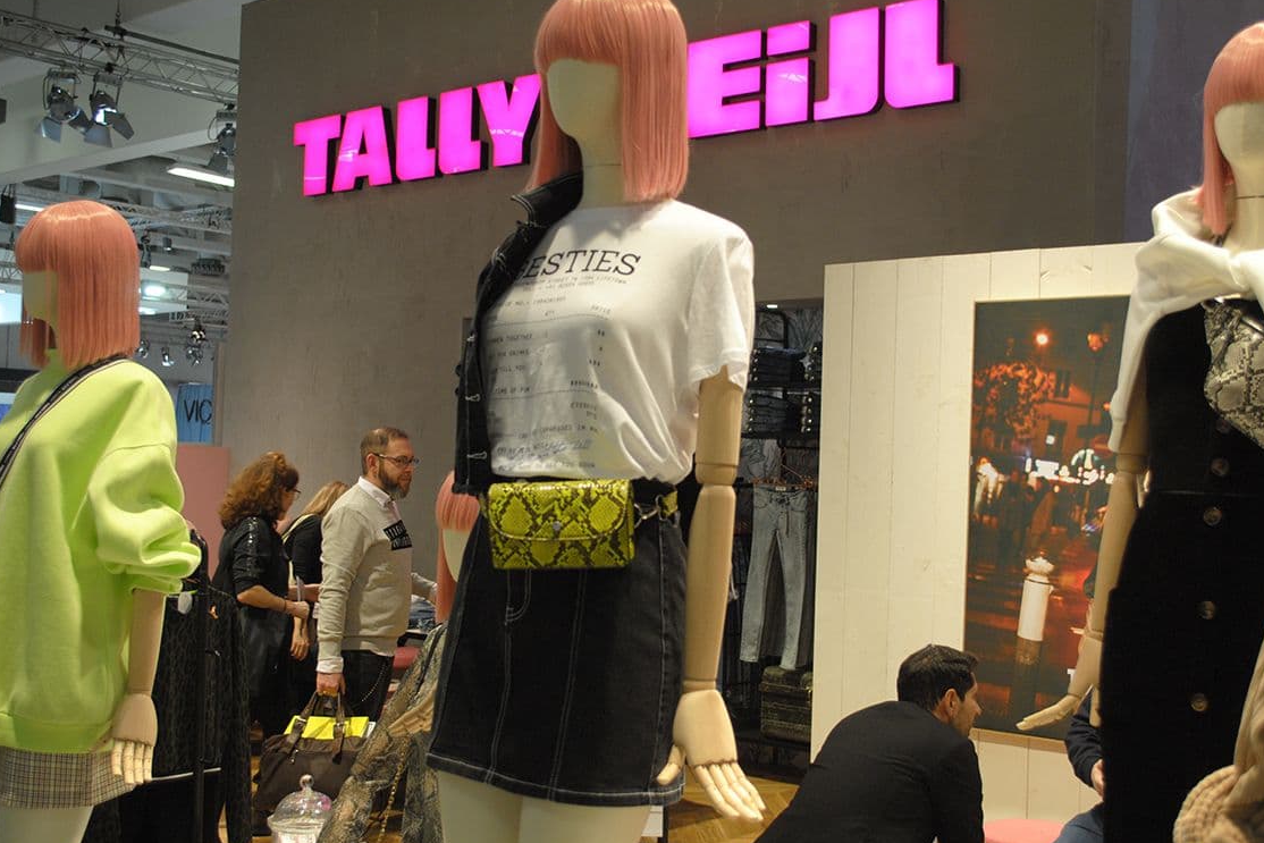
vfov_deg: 31.9
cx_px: 650
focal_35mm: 42
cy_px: 402
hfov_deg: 46.4
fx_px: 1475
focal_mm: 26
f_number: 4.2
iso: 400
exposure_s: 1/80
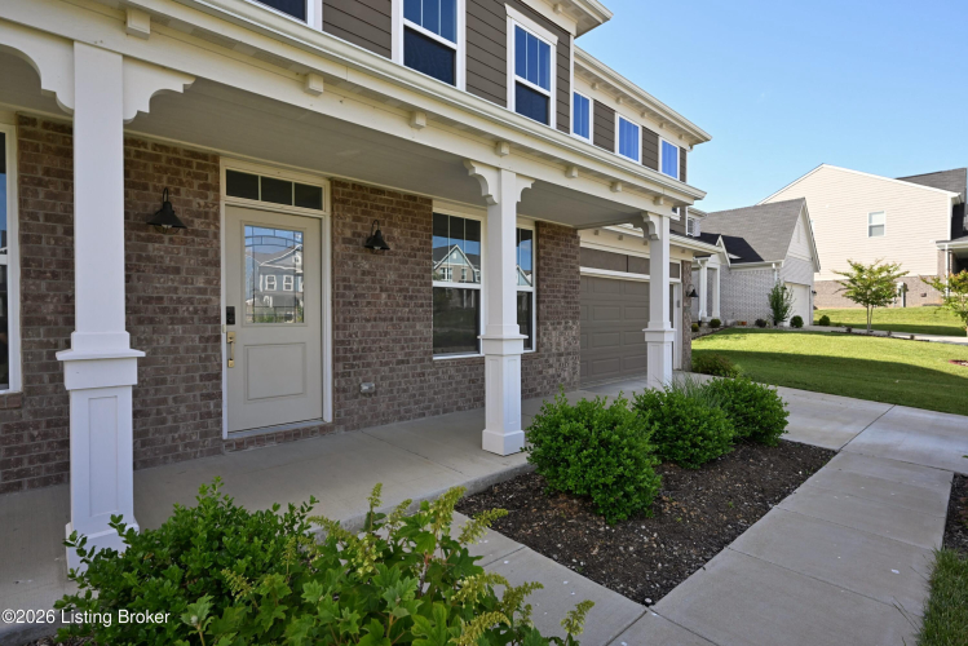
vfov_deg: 68.9
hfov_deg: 91.6
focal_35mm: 18
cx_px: 484
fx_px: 471
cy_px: 323
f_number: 6.3
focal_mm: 17.5
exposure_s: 1/1600
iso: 1100
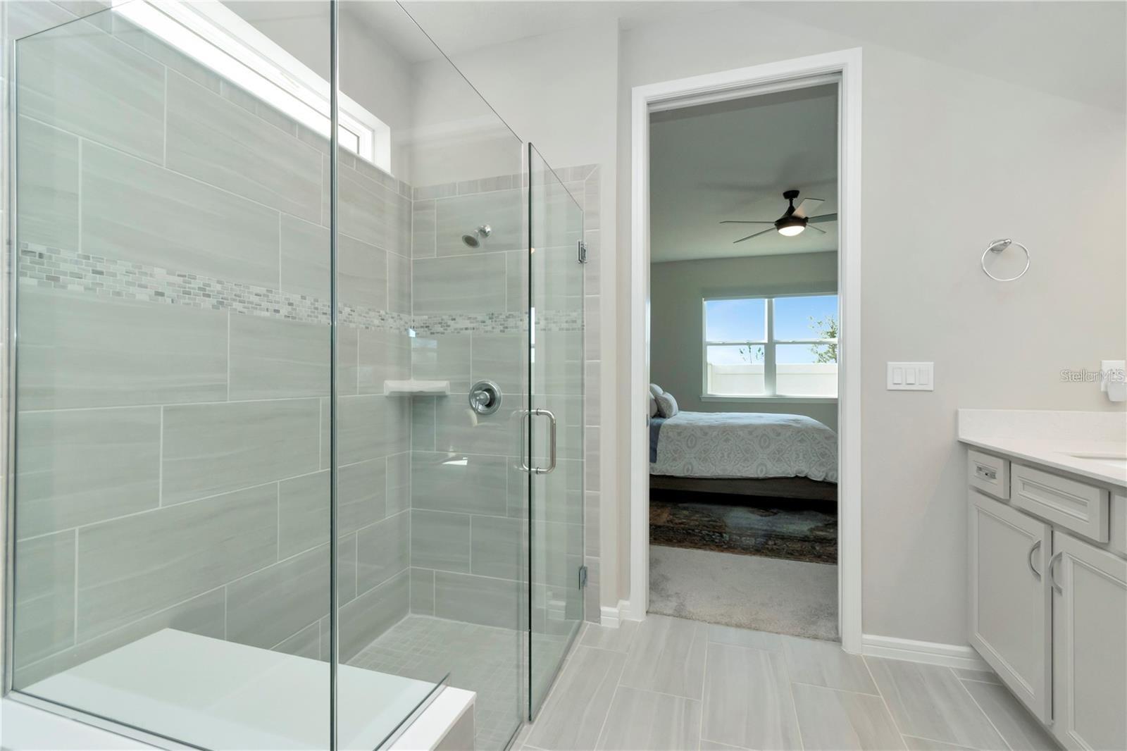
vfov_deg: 77.3
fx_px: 469
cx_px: 564
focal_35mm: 15
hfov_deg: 100.4
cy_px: 376
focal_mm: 10
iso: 800
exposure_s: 1/200
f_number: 9
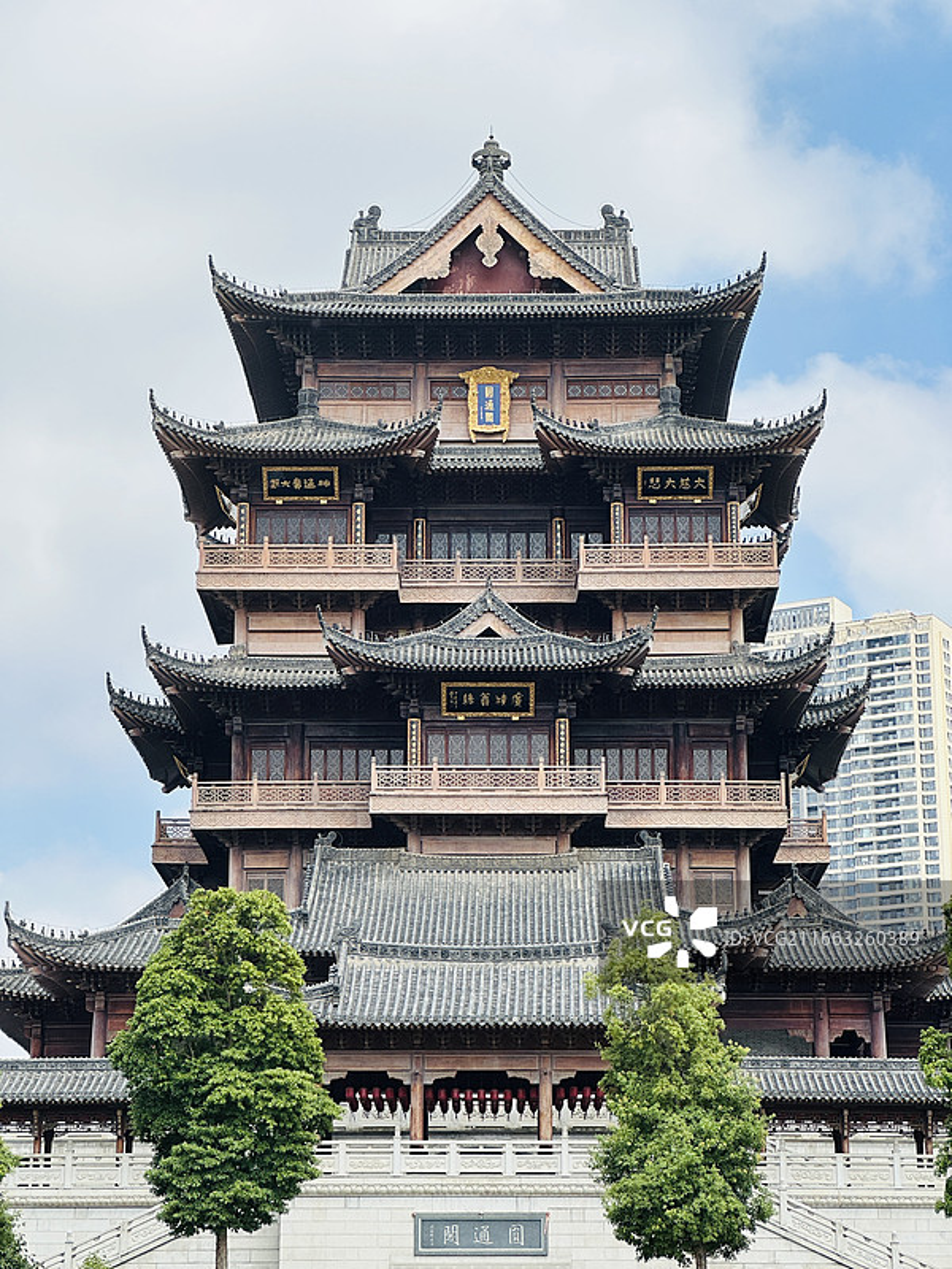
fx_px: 2824
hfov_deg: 19.1
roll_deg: -0.6
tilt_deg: +16.4
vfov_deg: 25.3
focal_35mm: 77
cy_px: 634
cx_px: 476
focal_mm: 9
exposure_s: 1/881
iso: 32
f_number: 2.8
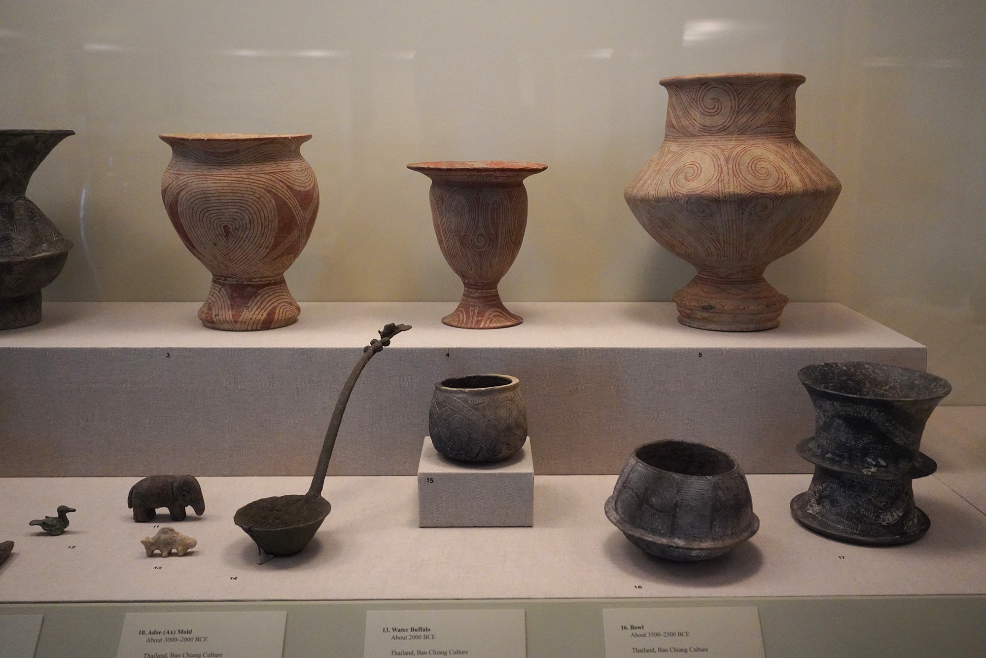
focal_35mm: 33
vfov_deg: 40.0
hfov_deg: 57.2
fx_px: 904
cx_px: 493
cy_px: 329
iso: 8000
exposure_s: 1/100
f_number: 4.5
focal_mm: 33
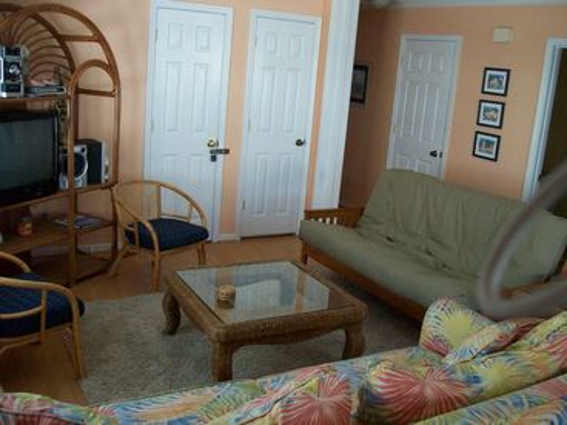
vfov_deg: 39.7
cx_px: 284
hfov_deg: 51.4
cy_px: 212
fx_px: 590
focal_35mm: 36
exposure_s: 1/64
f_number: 2.7
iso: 194
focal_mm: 6
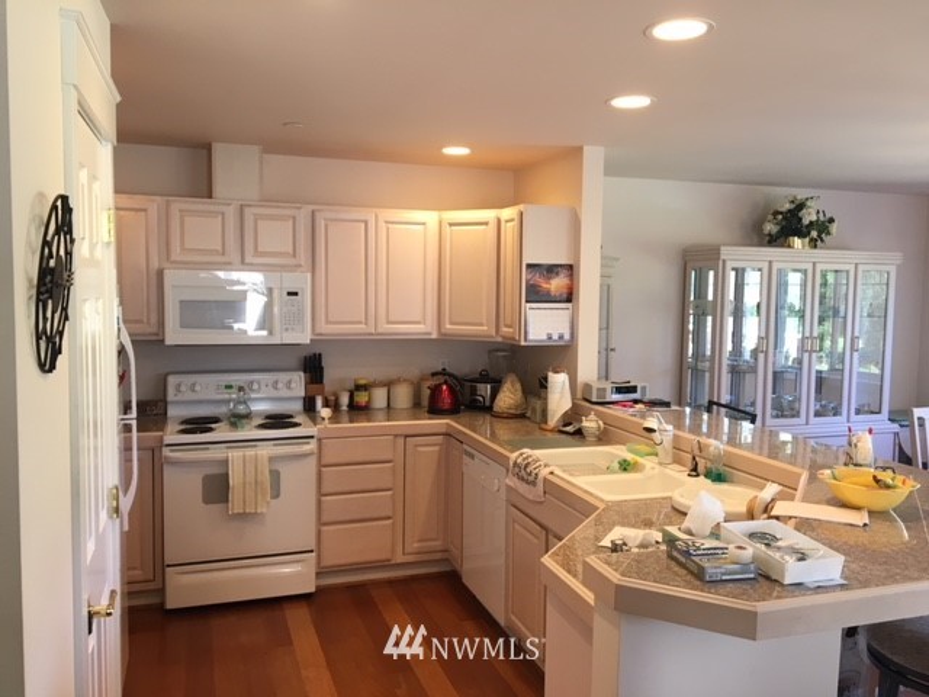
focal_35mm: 29
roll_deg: -0.5
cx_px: 464
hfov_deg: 61.7
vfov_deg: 48.2
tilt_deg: -4.1
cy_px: 348
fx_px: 778
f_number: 2.2
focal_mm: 4.15
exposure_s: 1/30
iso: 64
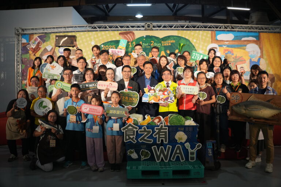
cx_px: 140
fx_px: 211
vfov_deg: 47.9
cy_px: 94
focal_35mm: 27
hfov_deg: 67.4
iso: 800
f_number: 2.8
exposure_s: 1/160
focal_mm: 18
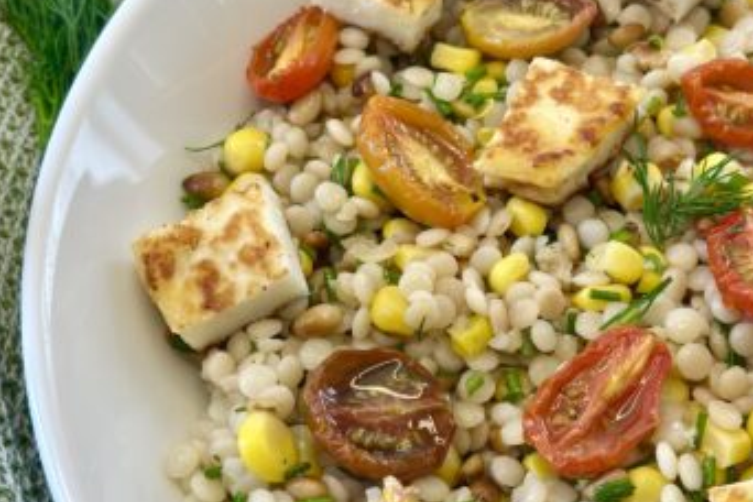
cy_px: 225
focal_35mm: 73
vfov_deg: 18.7
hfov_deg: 27.7
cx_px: 386
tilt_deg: -58.8
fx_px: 1527
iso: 64
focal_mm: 6.86
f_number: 1.78
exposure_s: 1/120
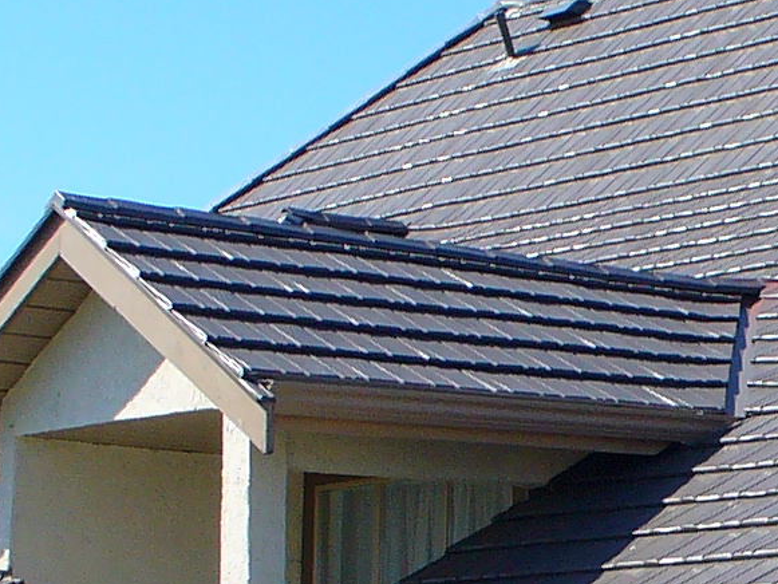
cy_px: 678
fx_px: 3664
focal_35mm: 163
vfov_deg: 9.0
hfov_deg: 11.9
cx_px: 916
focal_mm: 6.1
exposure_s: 1/250
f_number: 5.6
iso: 80
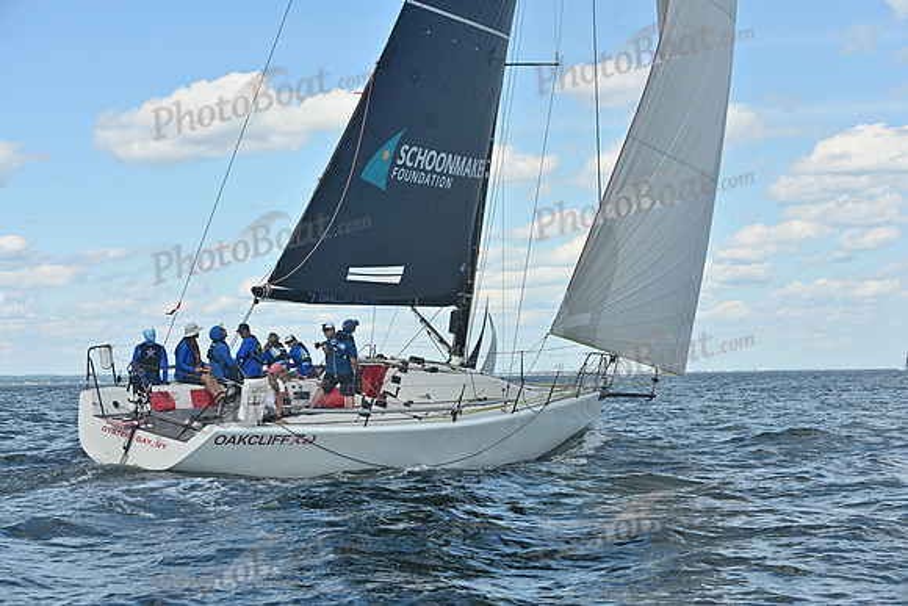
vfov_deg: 19.5
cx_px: 454
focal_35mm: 70
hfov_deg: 28.8
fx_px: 1766
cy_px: 303
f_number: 8
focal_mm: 70
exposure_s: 1/1000
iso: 250
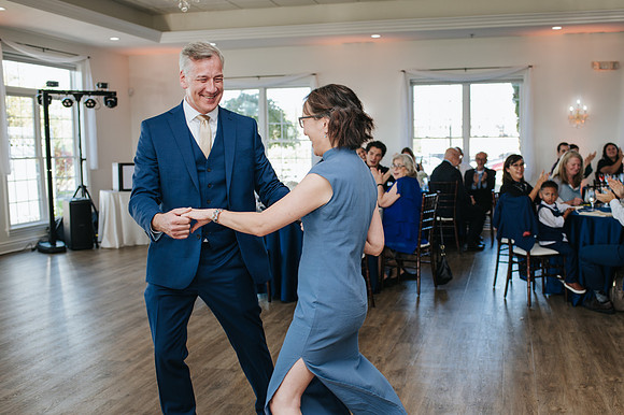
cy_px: 219
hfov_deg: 48.4
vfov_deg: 33.4
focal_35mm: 40
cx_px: 354
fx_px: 692
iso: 560
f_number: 3.2
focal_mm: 35
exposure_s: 1/200
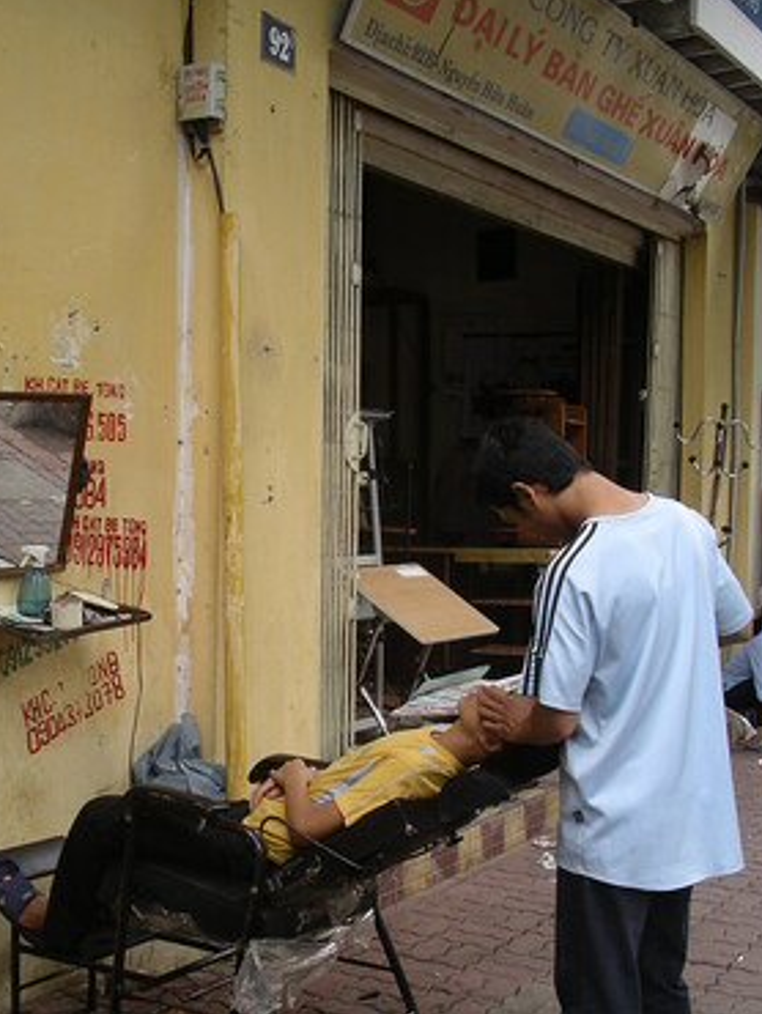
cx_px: 296
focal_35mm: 52
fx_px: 1524
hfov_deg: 28.0
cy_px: 633
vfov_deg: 36.6
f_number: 2.8
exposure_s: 1/93
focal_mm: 7.8
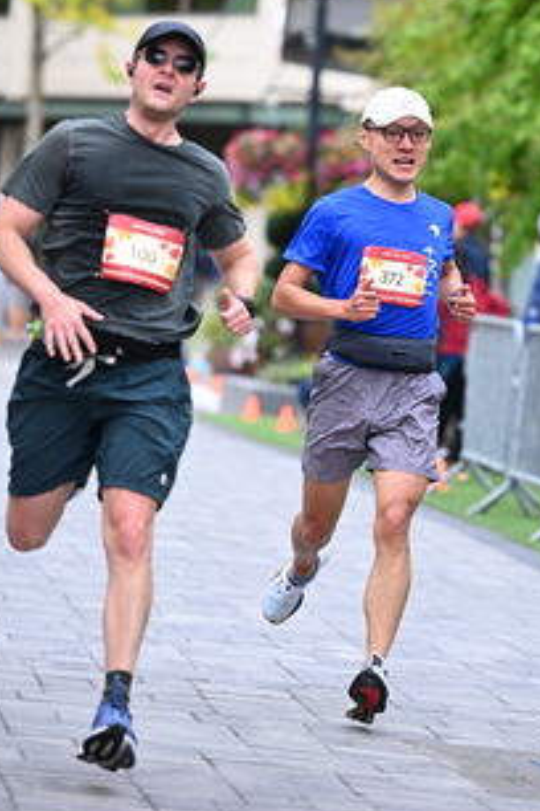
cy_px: 180
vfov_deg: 8.8
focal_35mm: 234
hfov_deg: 5.9
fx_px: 5265
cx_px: 361
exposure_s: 1/1600
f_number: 2.8
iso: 1000
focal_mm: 130
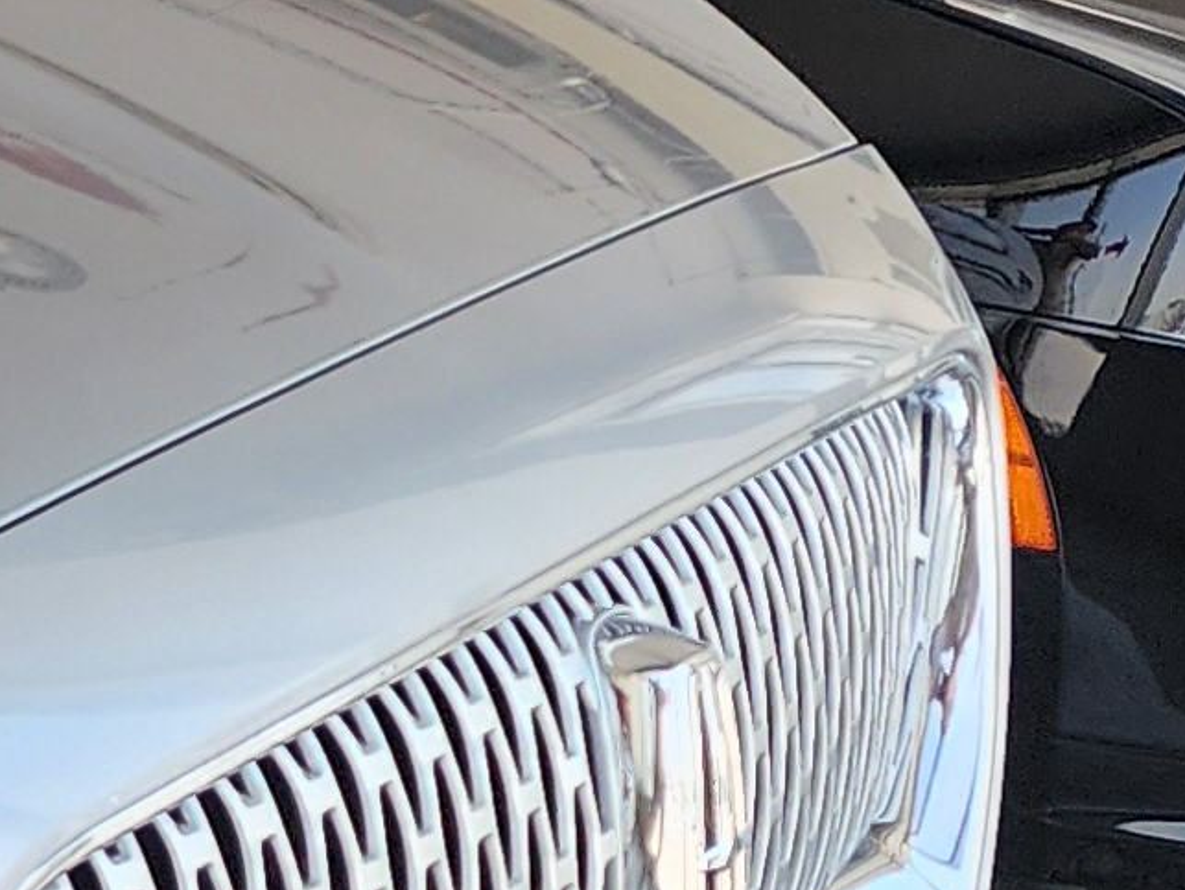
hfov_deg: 10.7
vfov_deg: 10.4
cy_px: 610
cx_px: -2049
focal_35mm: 143
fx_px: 4898
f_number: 1.8
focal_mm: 6.4
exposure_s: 1/180
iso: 40
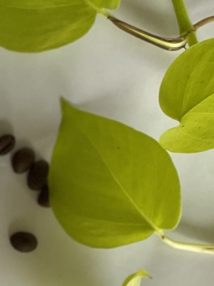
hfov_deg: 9.3
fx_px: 1254
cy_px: 247
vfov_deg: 12.9
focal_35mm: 152
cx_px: -174
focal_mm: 4.25
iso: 125
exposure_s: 1/70
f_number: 1.8
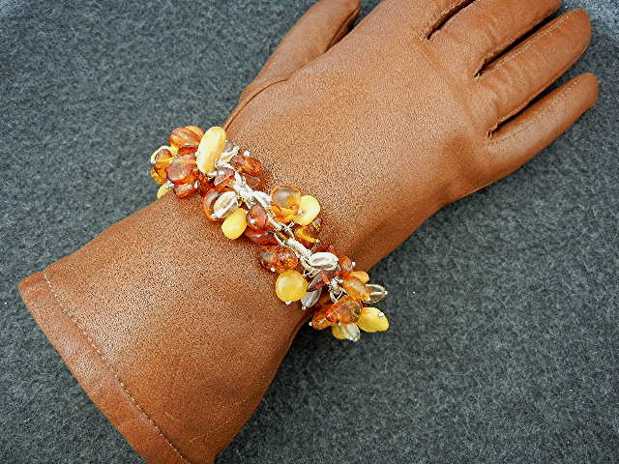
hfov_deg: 54.0
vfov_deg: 41.8
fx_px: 608
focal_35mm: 34
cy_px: 232
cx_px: 310
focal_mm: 6.2
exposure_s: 1/5
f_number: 3.6
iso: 200
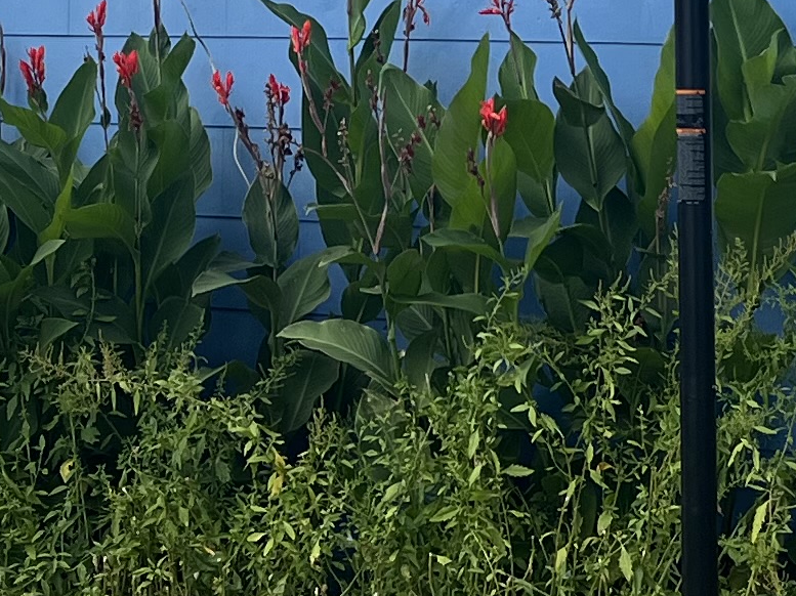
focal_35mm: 135
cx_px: 344
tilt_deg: +4.6
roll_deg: +0.7
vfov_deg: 10.6
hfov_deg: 14.6
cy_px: -279
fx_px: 3103
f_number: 1.5
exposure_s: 1/2994
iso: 50
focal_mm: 5.7
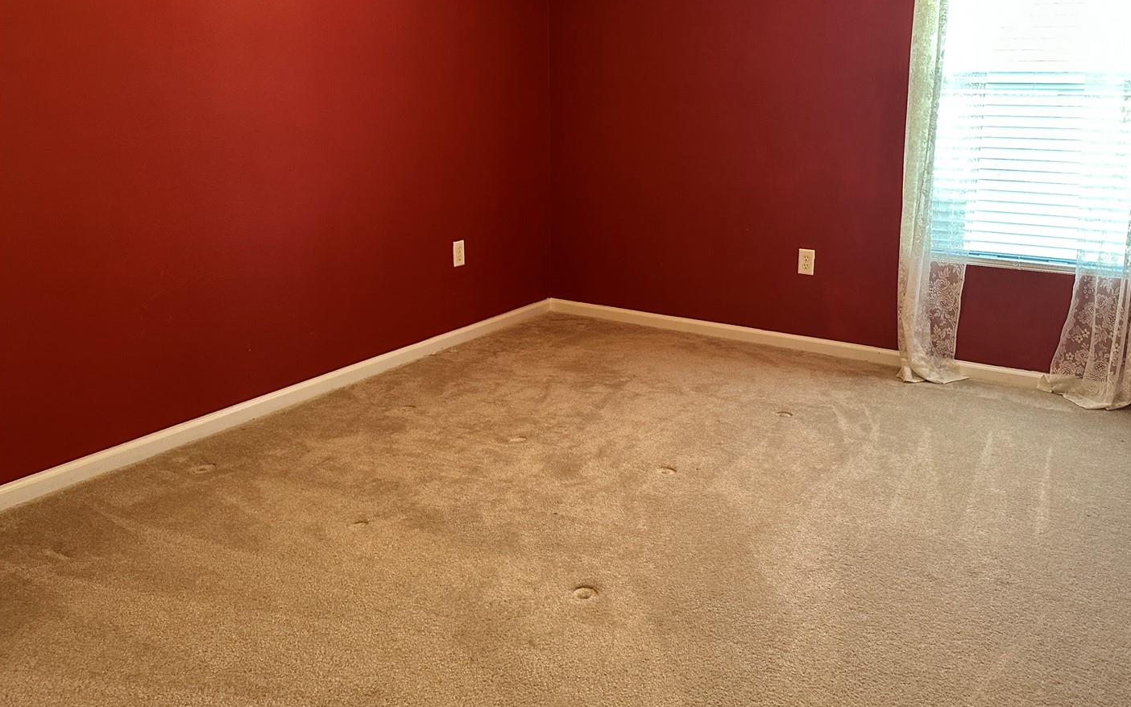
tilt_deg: -9.8
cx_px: 637
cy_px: 256
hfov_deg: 64.4
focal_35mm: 29
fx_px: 894
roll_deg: -1.1
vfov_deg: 42.7
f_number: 1.78
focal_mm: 6.86
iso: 320
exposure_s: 1/60
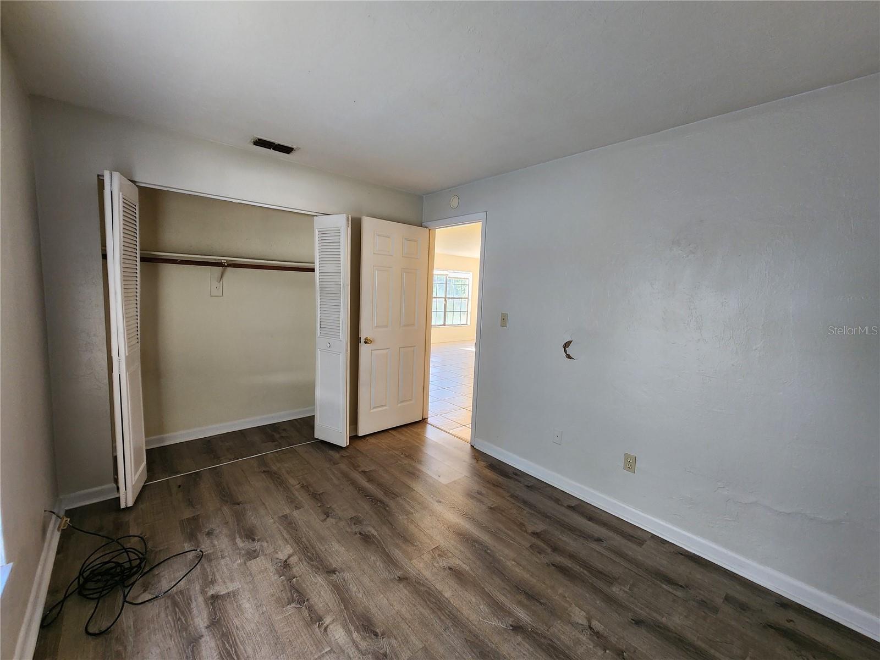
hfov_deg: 106.2
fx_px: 330
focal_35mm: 13
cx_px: 440
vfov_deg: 89.9
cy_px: 330
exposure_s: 1/60
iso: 200
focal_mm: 2.2
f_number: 2.2
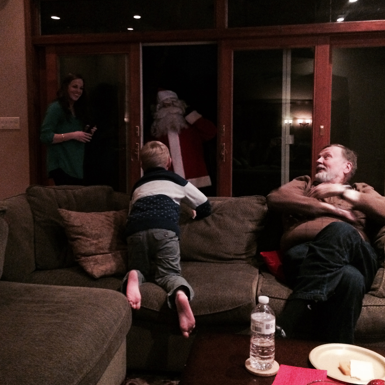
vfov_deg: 47.2
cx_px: 193
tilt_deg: -8.0
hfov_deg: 47.2
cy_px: 173
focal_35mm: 35
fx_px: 440
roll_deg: +1.7
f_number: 2.2
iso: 800
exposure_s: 1/15
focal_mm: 4.15
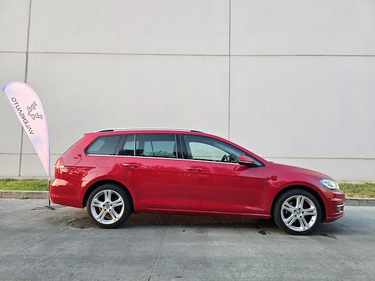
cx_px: 188
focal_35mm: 23
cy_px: 140
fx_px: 249
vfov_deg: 58.9
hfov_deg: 73.9
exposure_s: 1/180
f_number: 1.7
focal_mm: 6.3
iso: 80
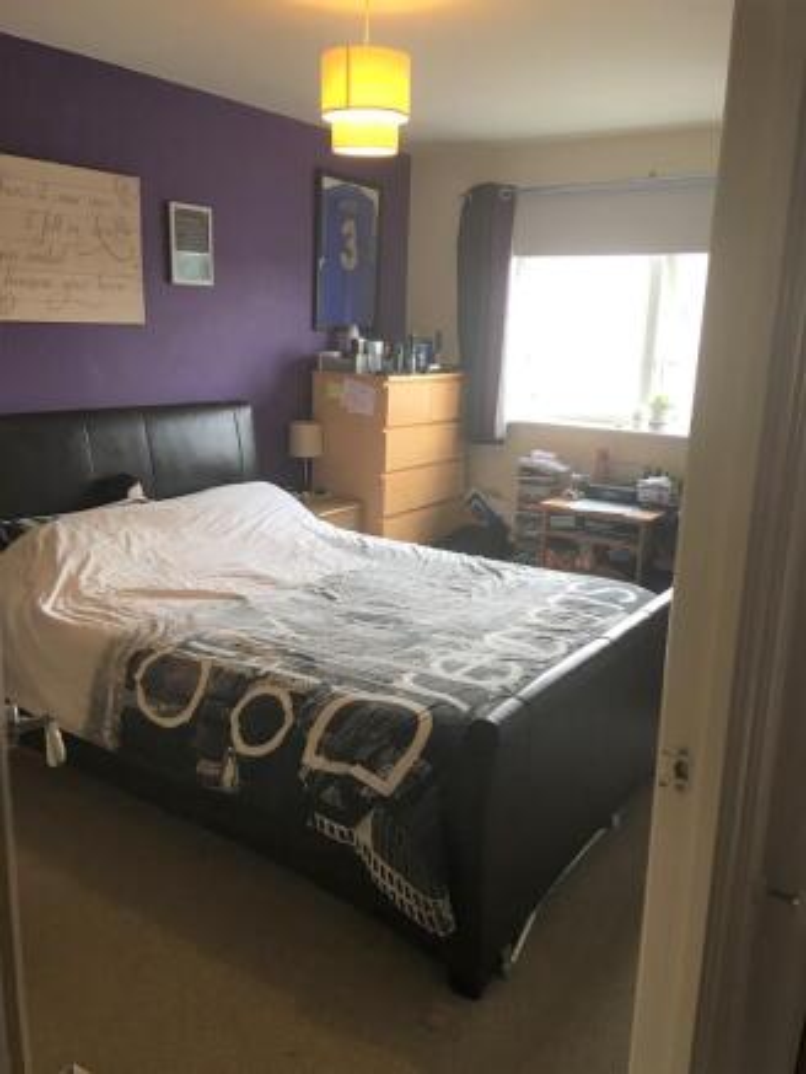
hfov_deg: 48.2
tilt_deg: -12.4
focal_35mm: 29
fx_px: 900
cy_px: 537
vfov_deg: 61.6
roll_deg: -1.8
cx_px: 403
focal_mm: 4.15
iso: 40
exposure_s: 1/17
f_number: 2.2
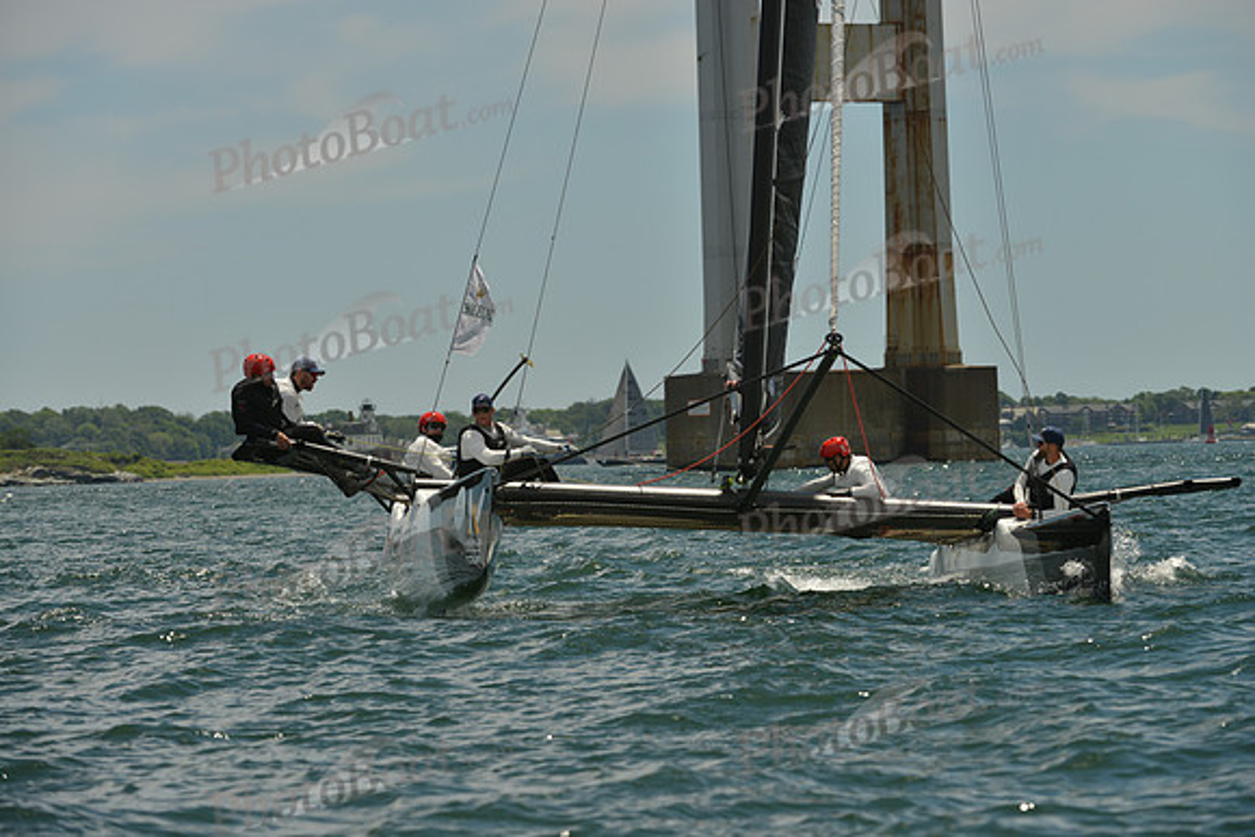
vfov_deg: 5.7
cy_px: 418
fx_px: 8368
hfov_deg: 8.6
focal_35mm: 240
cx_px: 628
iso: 200
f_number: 8
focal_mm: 240
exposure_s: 1/1000
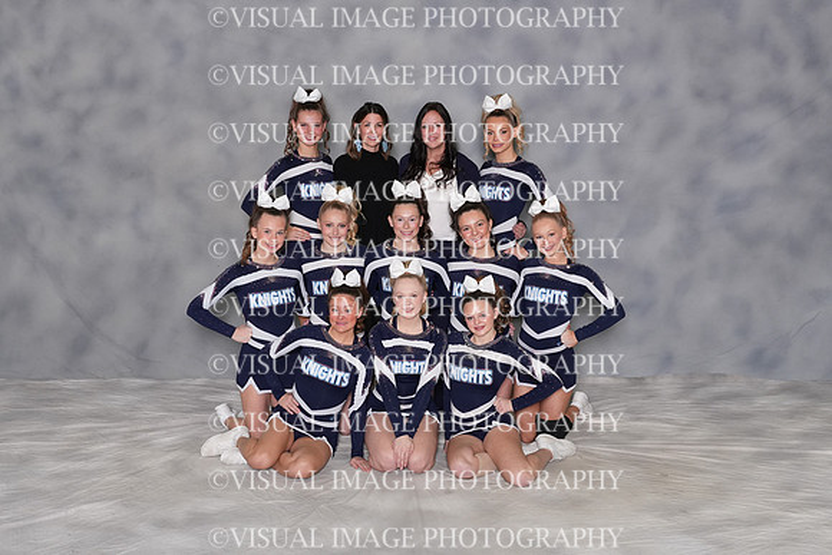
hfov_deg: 38.9
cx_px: 416
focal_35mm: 51
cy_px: 278
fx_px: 1179
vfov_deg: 26.5
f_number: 8
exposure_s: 1/80
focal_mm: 34
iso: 800
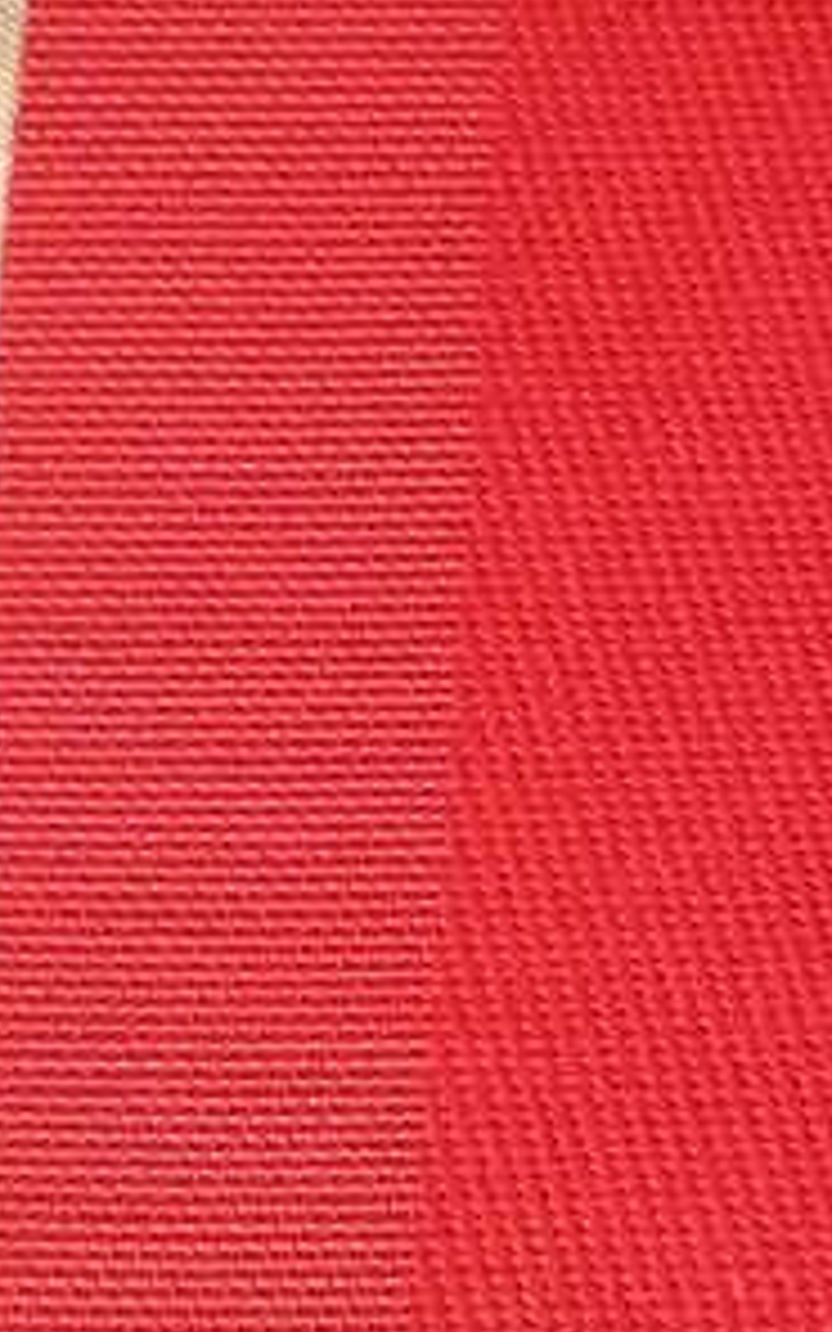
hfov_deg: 9.7
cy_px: 482
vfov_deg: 16.7
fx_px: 4535
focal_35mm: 125
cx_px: 1686
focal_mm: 4.28
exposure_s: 1/15
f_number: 2.4
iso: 80
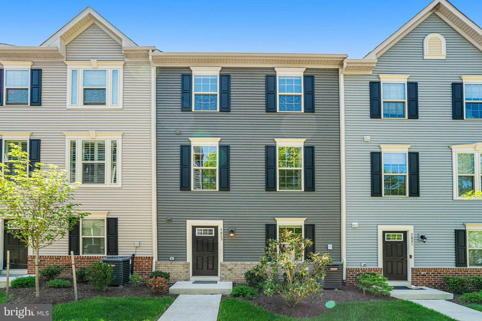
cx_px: 241
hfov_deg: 86.9
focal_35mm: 19
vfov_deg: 64.5
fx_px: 254
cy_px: 160
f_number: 8
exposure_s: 1/800
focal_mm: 19
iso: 1250
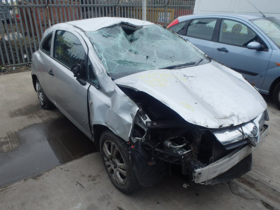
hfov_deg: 63.4
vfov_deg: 49.7
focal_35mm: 28
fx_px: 226
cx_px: 140
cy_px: 105
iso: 125
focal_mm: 5
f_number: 3.9
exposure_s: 1/400
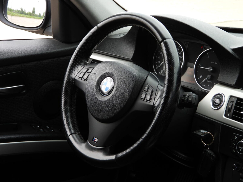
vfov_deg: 16.2
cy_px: 91
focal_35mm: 91
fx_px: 639
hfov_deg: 21.5
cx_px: 122
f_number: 3.5
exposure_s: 1/125
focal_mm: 16.3
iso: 100
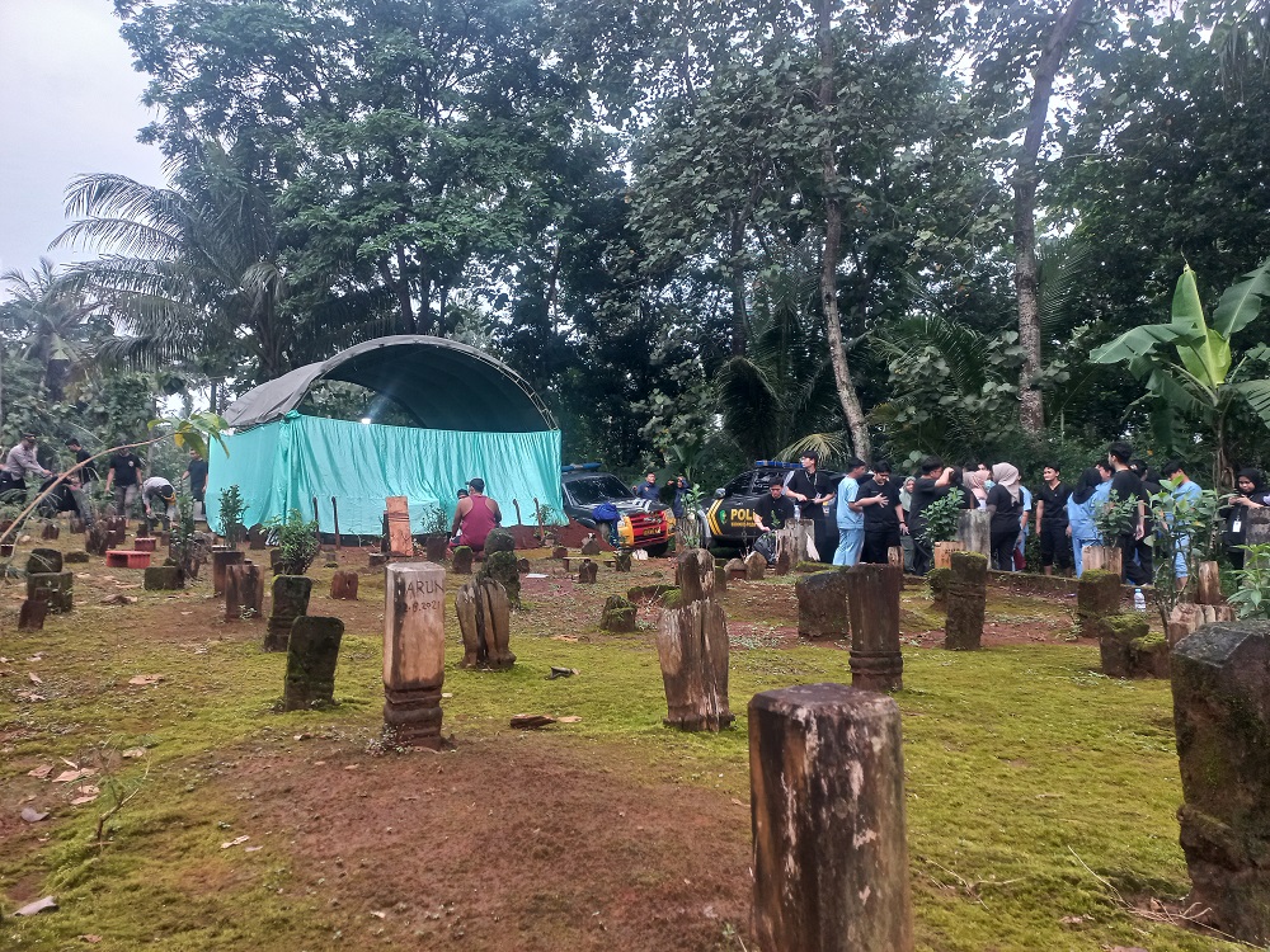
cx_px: 635
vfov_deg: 54.9
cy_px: 476
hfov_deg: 69.4
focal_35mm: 25
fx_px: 917
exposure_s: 1/50
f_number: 1.8
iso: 100
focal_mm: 4.6
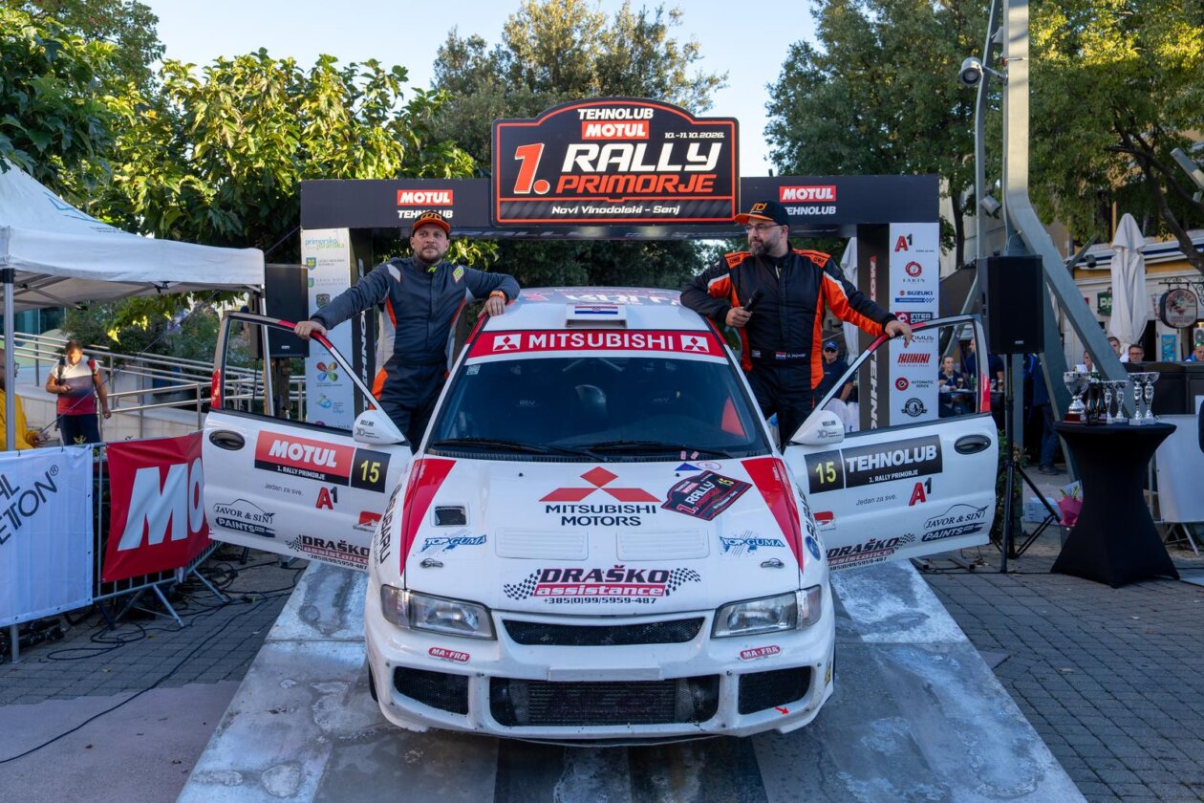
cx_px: 578
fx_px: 1157
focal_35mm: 35
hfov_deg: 55.0
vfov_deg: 38.2
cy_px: 343
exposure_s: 1/160
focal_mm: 30
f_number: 4
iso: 100
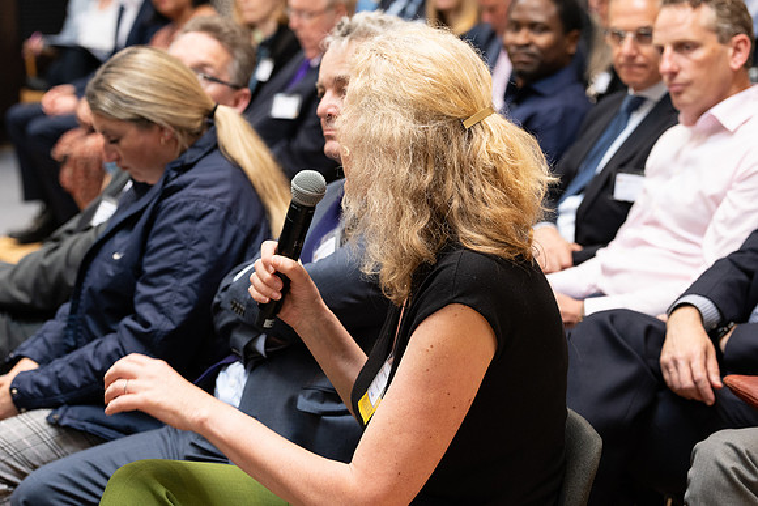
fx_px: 2114
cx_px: 379
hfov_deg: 20.3
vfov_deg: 13.6
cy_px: 253
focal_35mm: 100
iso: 2500
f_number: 5
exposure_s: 1/250
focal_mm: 100
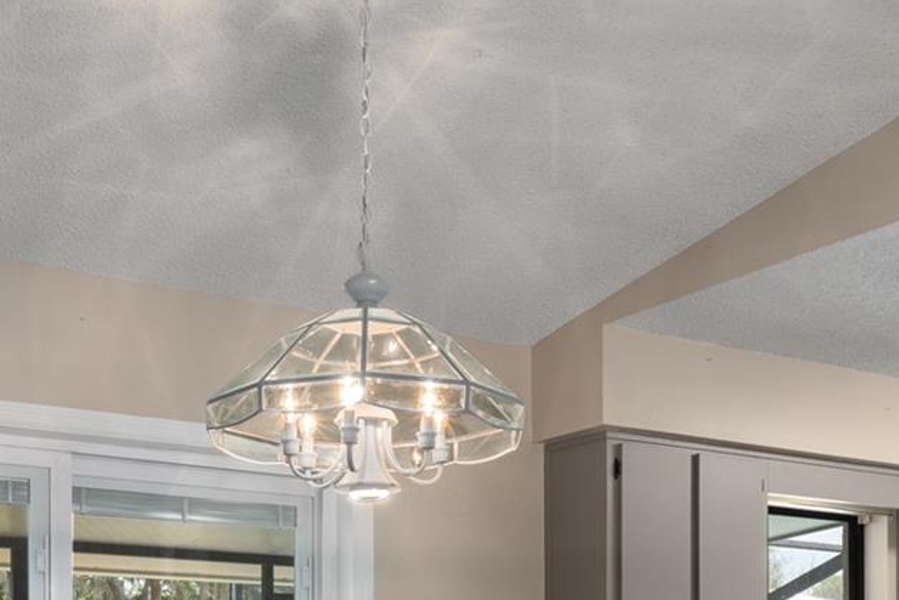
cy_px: 713
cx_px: 389
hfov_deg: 34.8
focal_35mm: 57
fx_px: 1430
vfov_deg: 22.0
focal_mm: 15
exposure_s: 1/4
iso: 320
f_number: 8
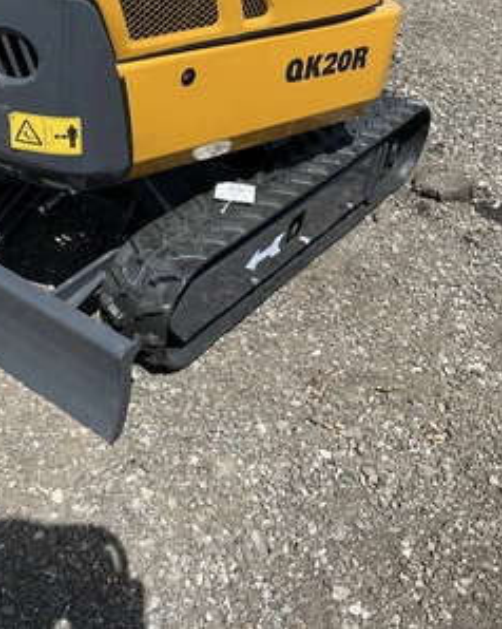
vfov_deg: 48.0
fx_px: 706
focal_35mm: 38
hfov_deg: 38.1
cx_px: 122
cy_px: 314
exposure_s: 1/1451
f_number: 1.8
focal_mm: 3
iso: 25
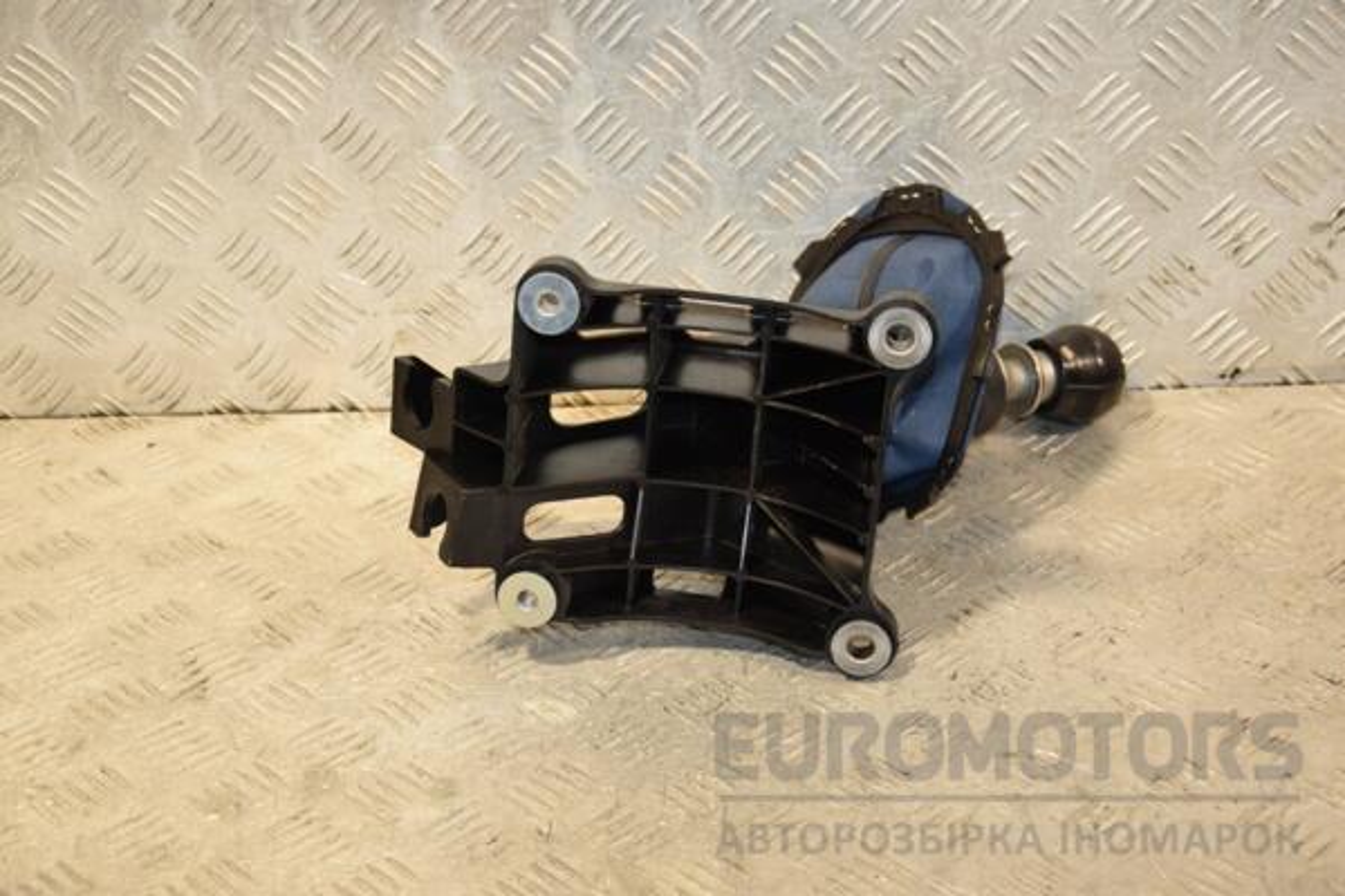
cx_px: 672
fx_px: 2354
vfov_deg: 21.6
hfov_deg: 31.9
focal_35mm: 63
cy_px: 448
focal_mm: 42
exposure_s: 1/200
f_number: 5.6
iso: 800
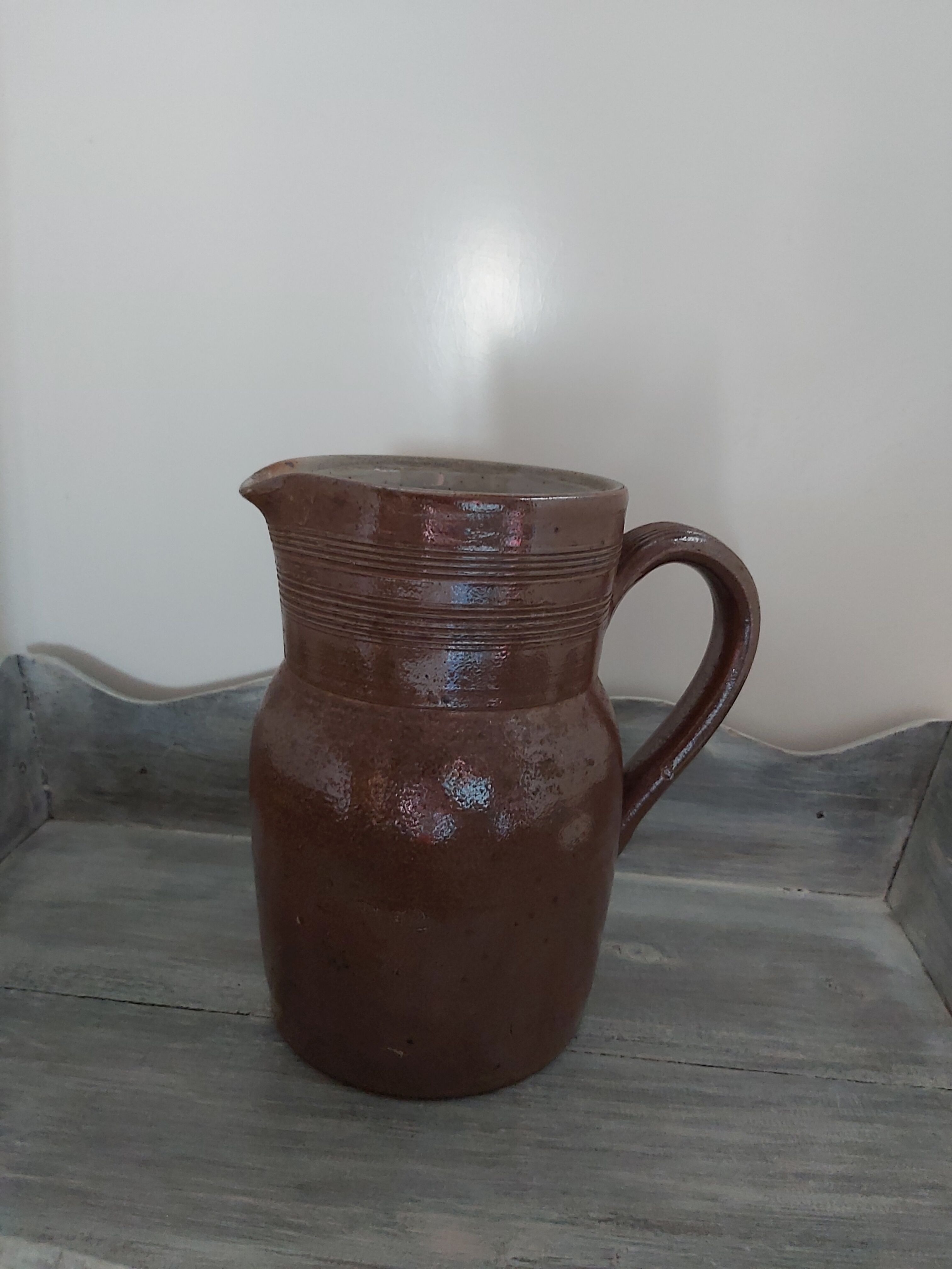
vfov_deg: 67.3
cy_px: 634
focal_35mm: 26
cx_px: 476
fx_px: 953
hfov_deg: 53.1
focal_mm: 3.92
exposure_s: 1/17
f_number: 1.7
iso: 800
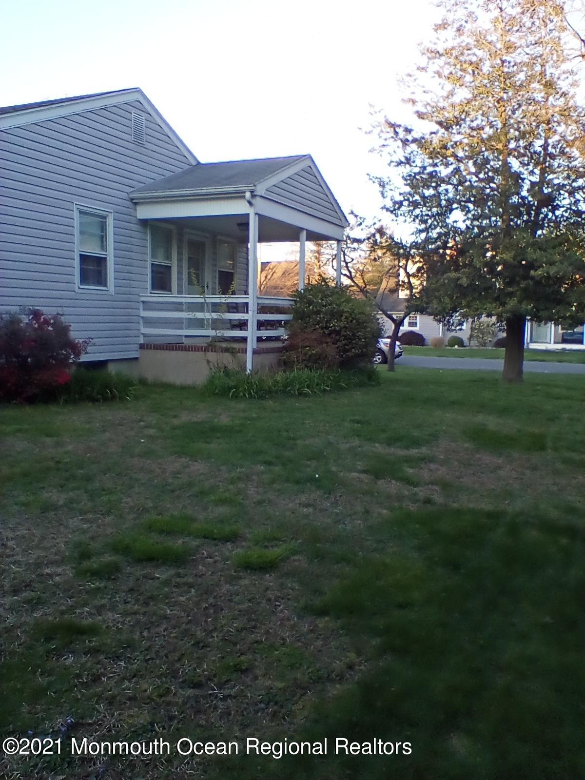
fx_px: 699
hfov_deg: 45.4
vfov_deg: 58.4
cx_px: 292
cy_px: 390
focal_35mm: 31
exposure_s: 1/120
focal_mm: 2.38
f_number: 2.4
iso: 102
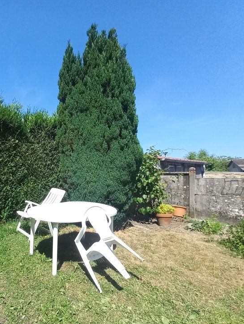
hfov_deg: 65.6
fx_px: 169
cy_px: 167
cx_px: 51
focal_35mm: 18
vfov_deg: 87.7
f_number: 2.2
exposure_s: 1/757
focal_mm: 1.42
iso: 40
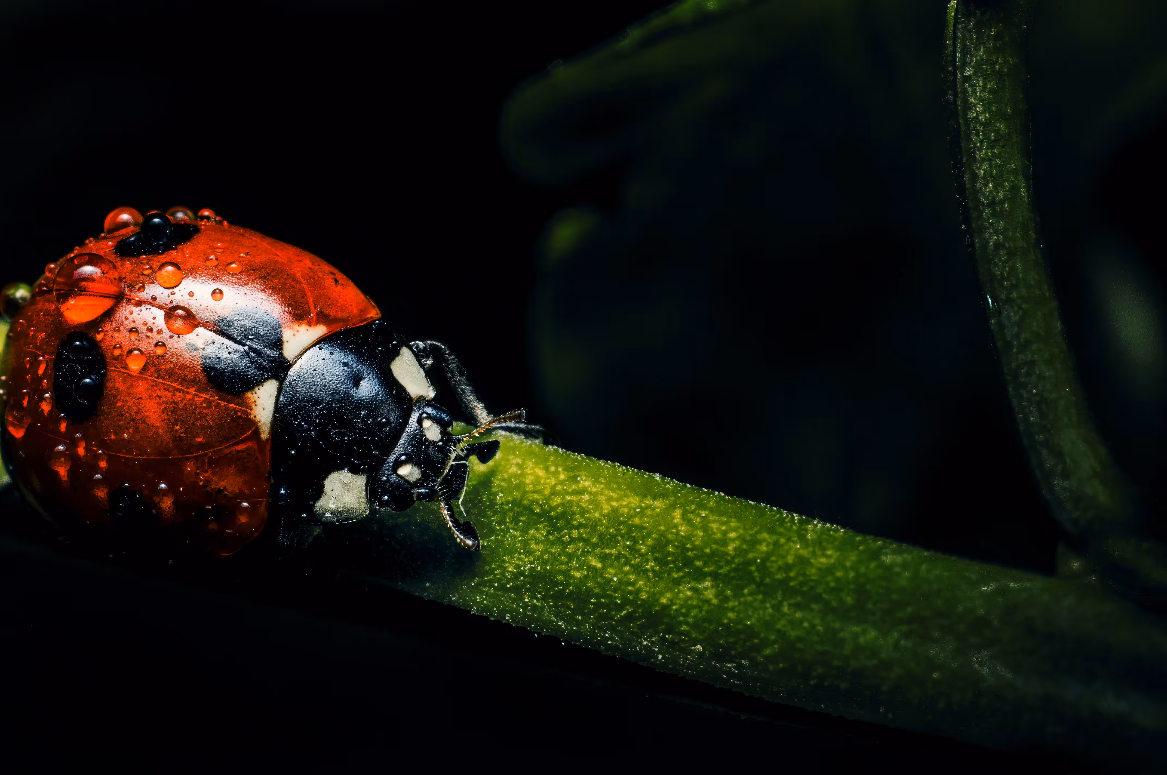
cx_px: 584
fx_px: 2428
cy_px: 388
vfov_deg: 18.1
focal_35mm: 75
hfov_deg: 27.0
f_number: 13
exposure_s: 1/200
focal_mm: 50
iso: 200
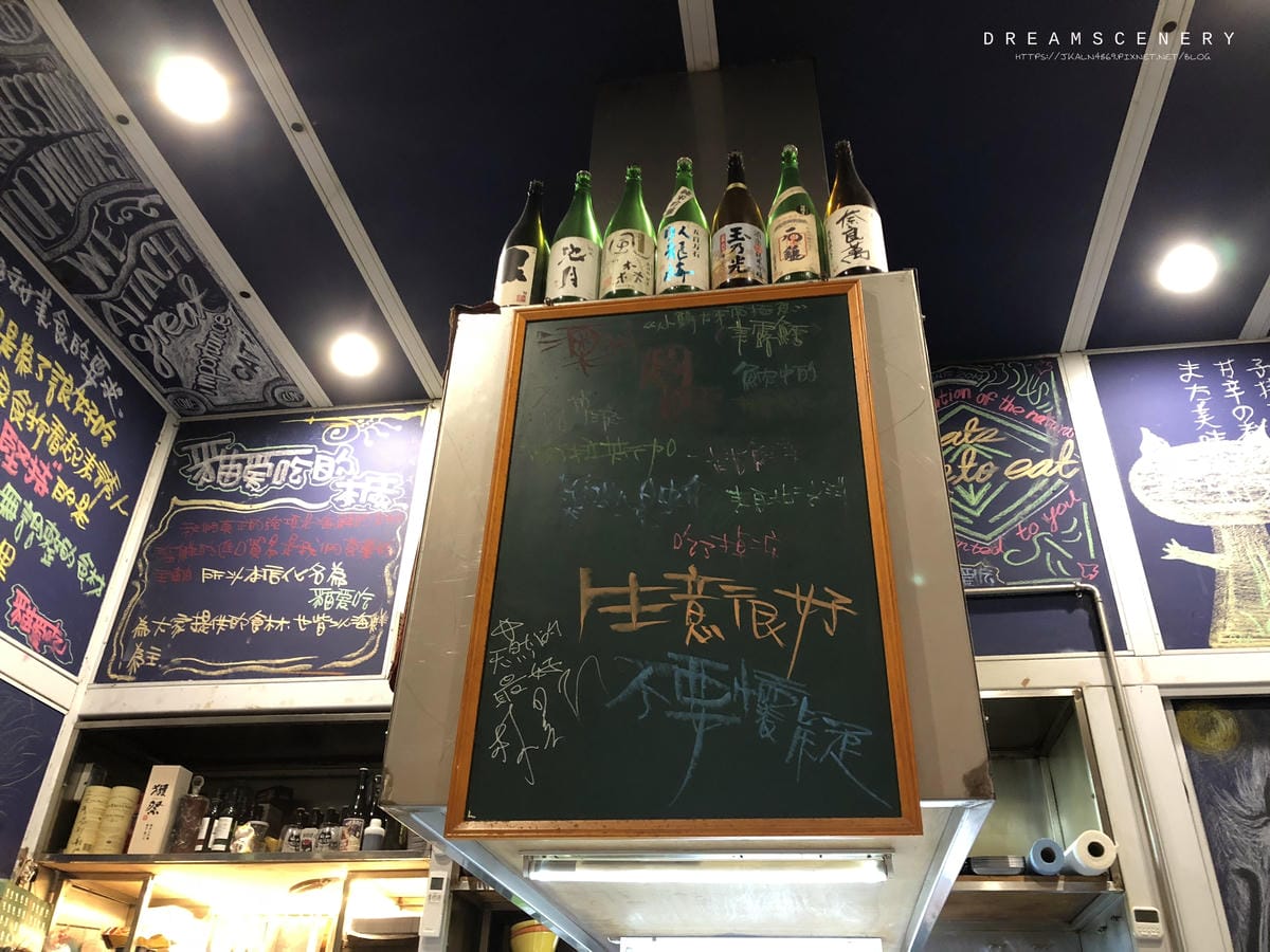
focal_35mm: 29
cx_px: 635
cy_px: 476
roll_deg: -1.6
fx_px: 1064
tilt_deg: +31.9
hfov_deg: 61.7
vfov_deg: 48.2
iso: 80
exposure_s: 1/6
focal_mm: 3.99
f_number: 1.8
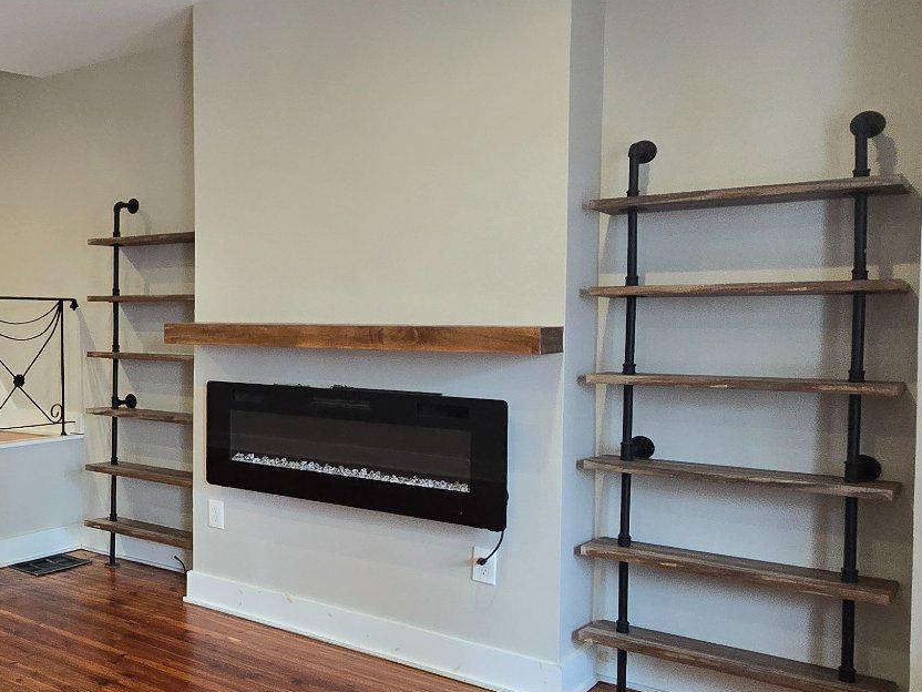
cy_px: 347
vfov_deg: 44.2
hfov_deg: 49.0
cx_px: 51
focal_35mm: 32
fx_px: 852
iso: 250
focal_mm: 2.2
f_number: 2.2
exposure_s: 1/60
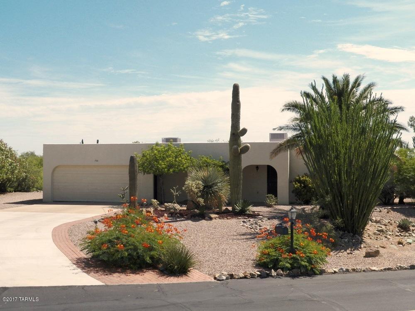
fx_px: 528
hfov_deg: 42.9
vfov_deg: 32.9
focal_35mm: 44
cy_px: 156
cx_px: 208
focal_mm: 7.9
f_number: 4.5
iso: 125
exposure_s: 1/1250
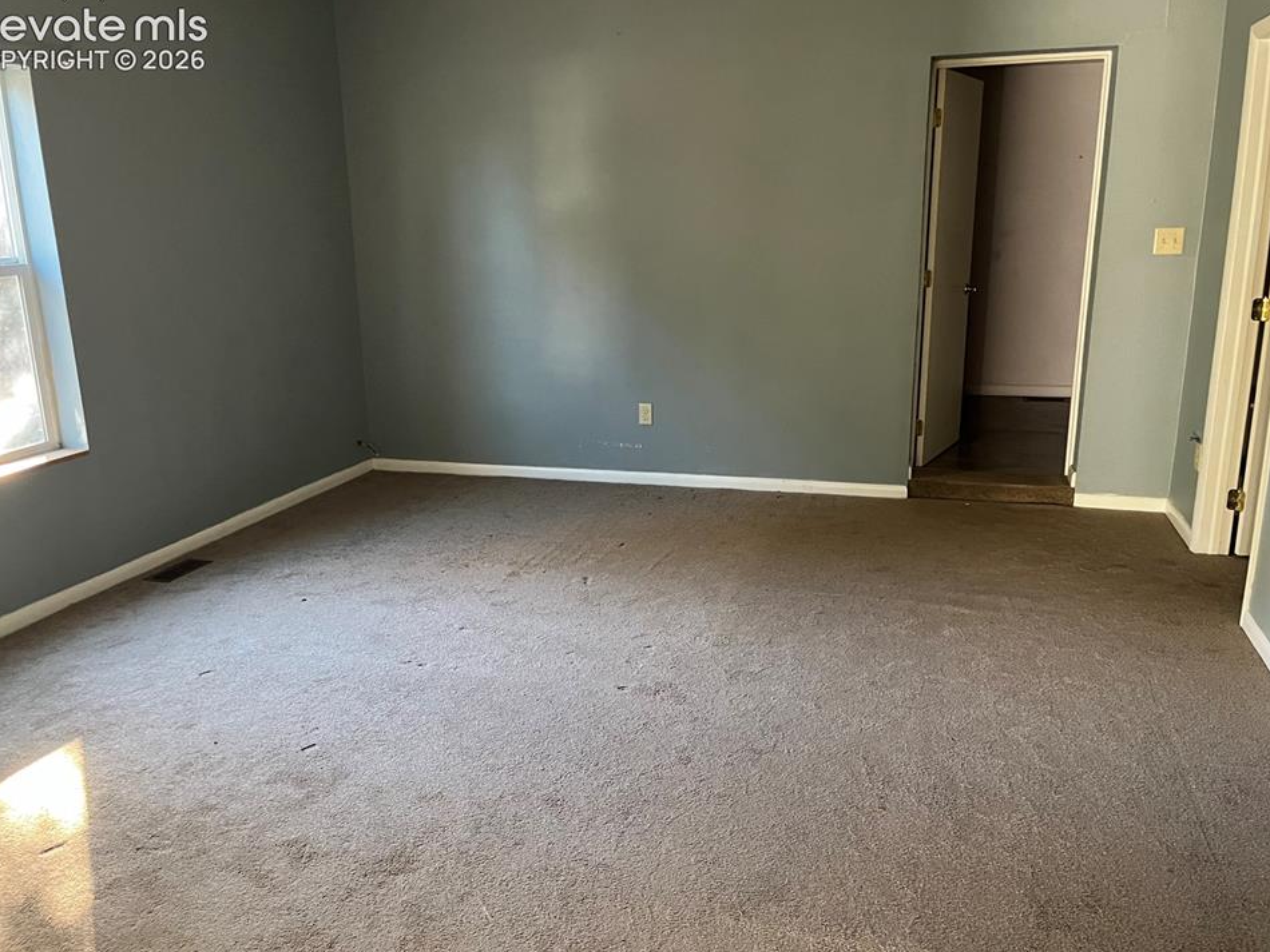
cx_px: 631
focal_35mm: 28
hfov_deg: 63.4
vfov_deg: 49.8
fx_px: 1028
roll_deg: +1.1
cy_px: 464
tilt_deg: -13.3
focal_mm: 5.1
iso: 500
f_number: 1.6
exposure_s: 1/60
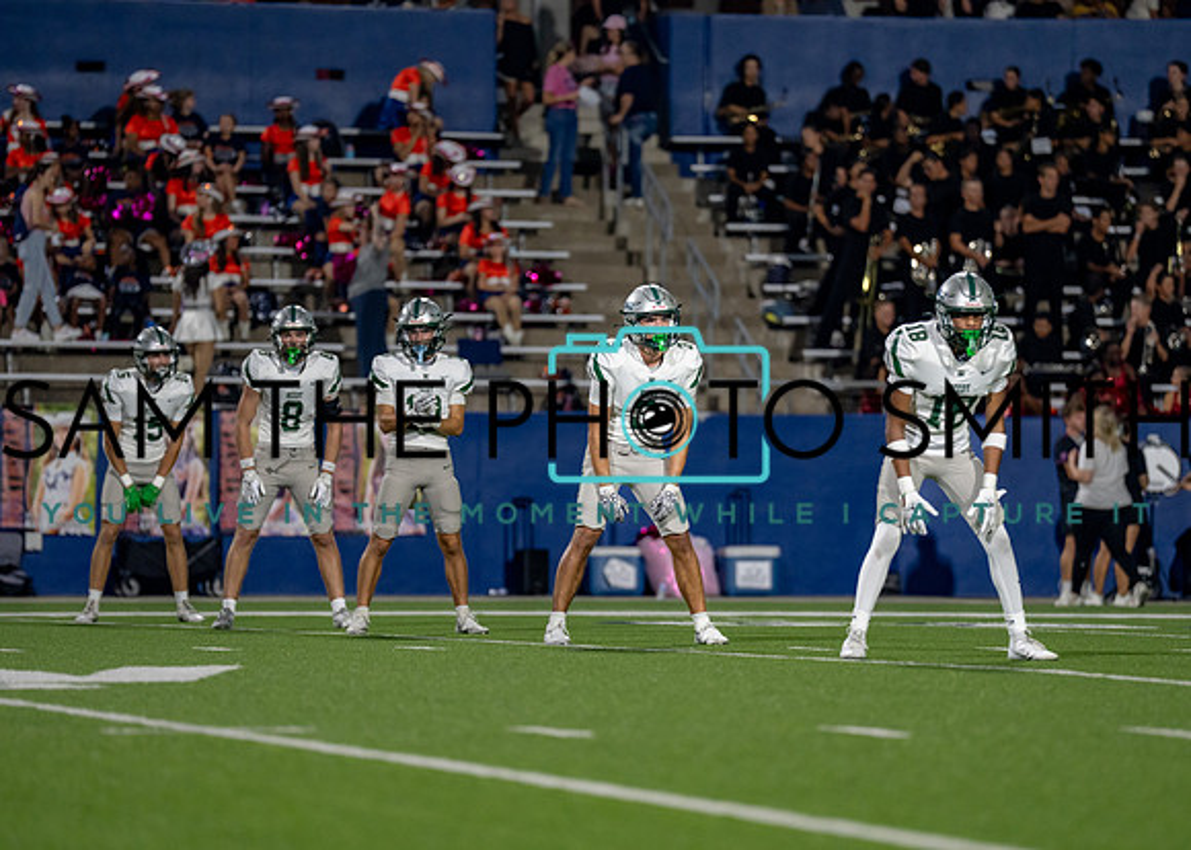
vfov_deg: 6.0
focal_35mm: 239
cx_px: 601
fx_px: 8091
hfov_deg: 8.4
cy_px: 454
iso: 2000
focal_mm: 200
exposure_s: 1/1250
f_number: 2.8
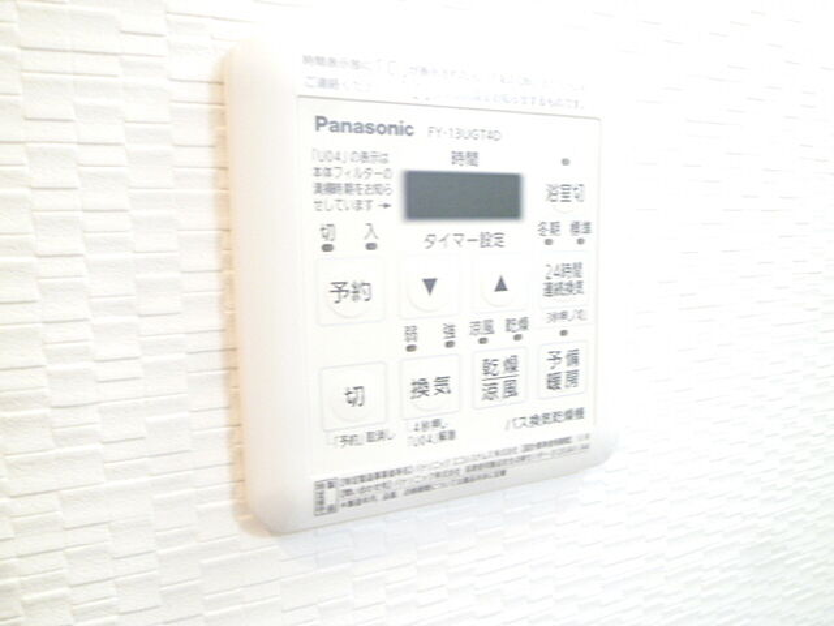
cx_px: 417
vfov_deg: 54.9
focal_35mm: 25
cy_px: 313
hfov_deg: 69.4
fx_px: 602
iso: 320
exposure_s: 1/30
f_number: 2.8
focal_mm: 4.5
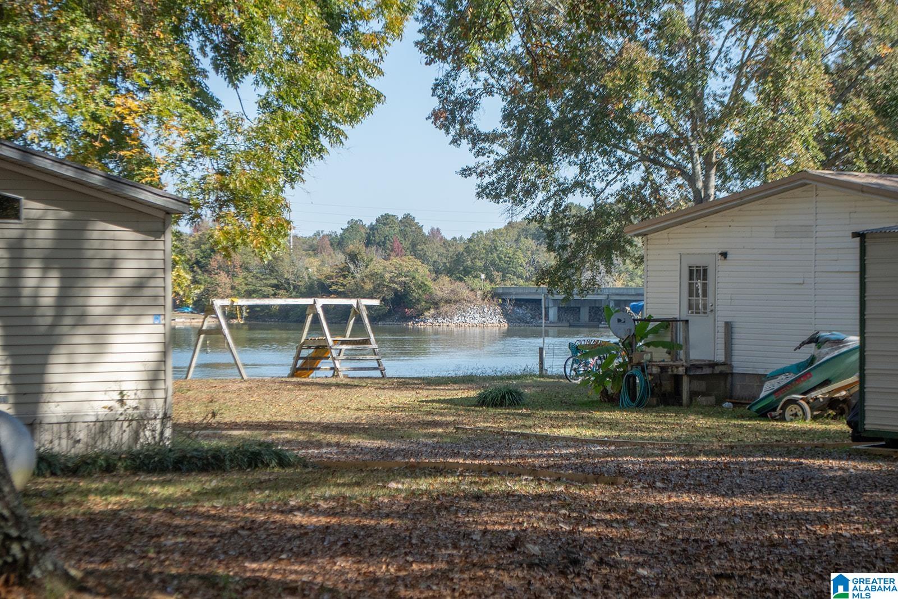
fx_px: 2045
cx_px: 449
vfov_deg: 16.7
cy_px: 300
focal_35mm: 82
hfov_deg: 24.8
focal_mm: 55
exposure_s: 1/640
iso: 320
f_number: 6.3
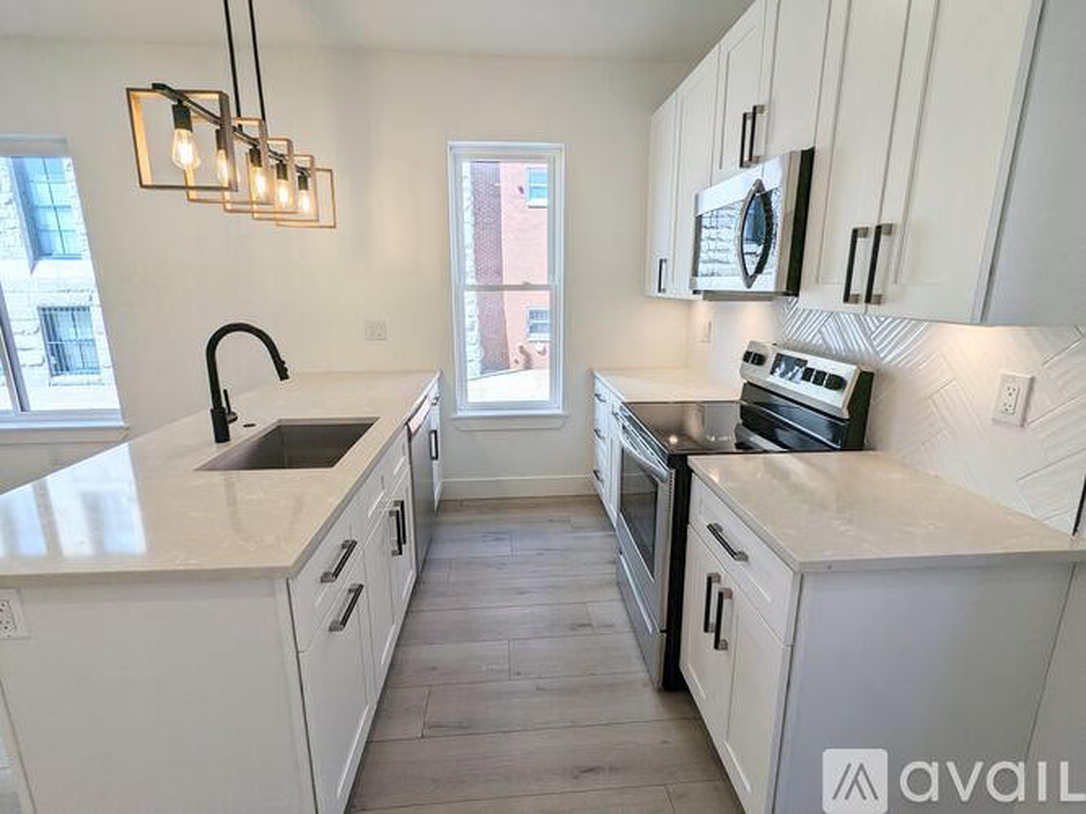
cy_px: 407
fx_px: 502
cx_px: 543
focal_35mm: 16
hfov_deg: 94.5
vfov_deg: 78.1
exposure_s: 1/438
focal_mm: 2.35
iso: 51
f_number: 2.2
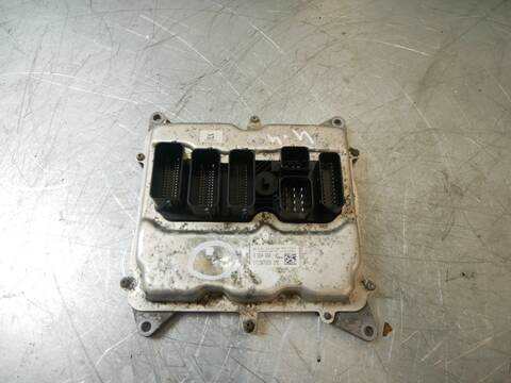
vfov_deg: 56.8
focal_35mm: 24
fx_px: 354
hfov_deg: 71.6
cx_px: 256
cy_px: 192
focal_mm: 12
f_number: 3.5
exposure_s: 1/60
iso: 1000
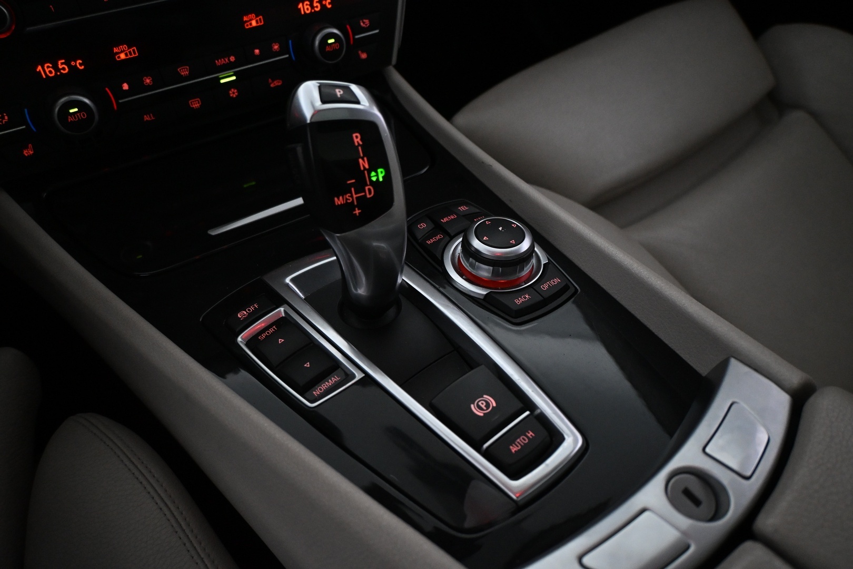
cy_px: 284
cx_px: 426
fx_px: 657
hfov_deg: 65.9
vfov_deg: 46.8
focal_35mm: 28
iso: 2800
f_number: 3.8
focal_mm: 18.5
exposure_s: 1/125
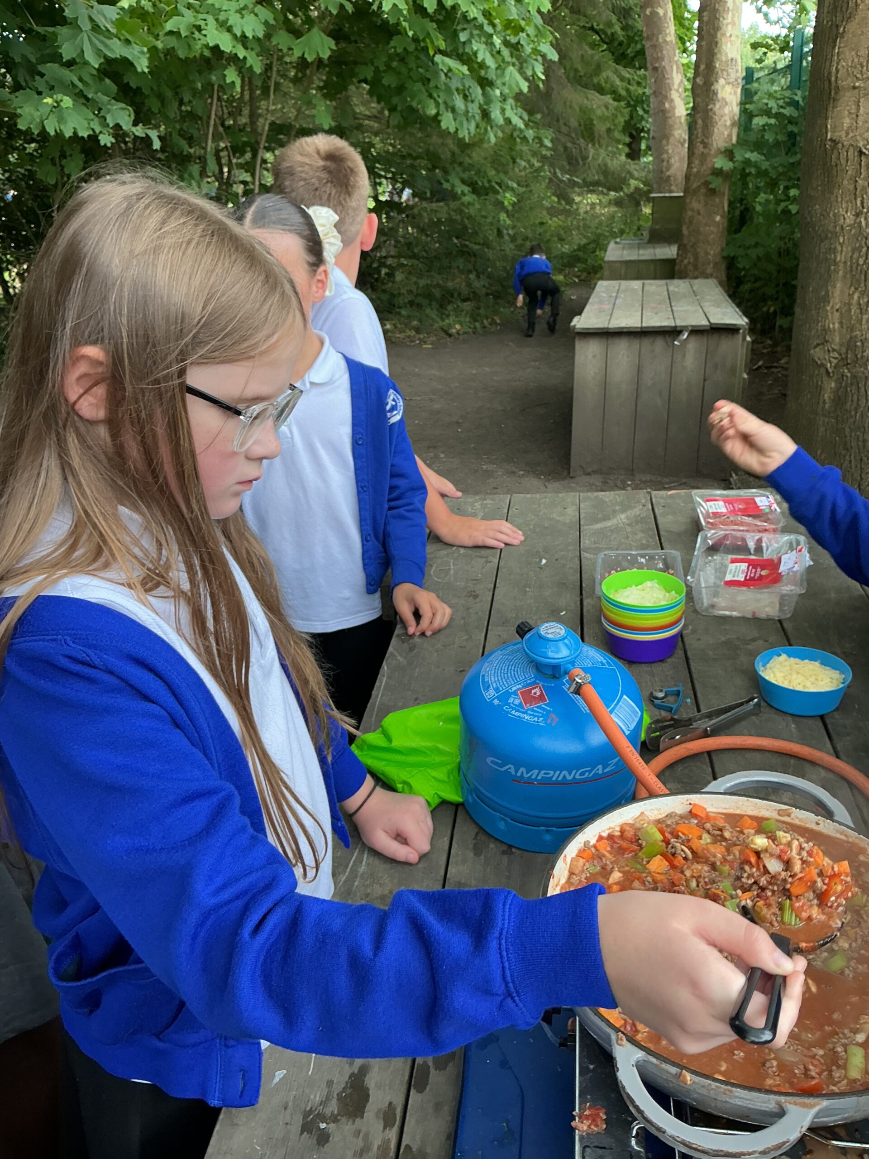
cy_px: 580
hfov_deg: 48.2
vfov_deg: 61.7
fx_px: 971
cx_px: 434
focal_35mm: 29
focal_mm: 3
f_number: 1.8
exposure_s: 1/120
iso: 50
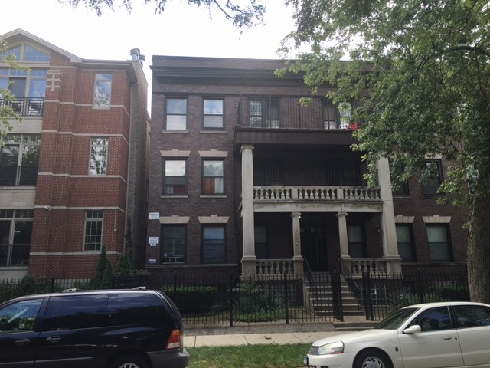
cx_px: 245
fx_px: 411
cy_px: 184
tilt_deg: +10.8
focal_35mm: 29
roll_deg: -1.6
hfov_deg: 61.7
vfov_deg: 48.2
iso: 25
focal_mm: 4.15
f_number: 2.2
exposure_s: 1/379
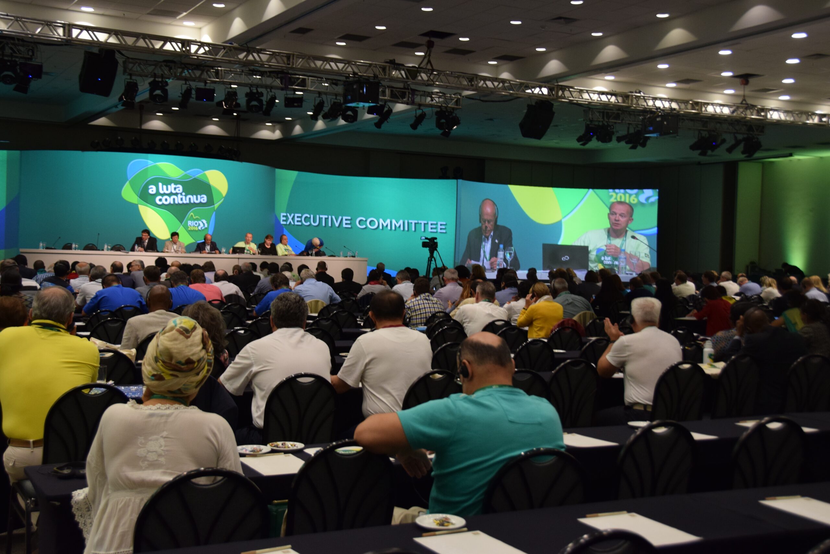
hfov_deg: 42.3
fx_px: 1072
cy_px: 277
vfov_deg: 28.9
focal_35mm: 46
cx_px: 415
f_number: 5
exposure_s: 1/40
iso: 800
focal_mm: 31
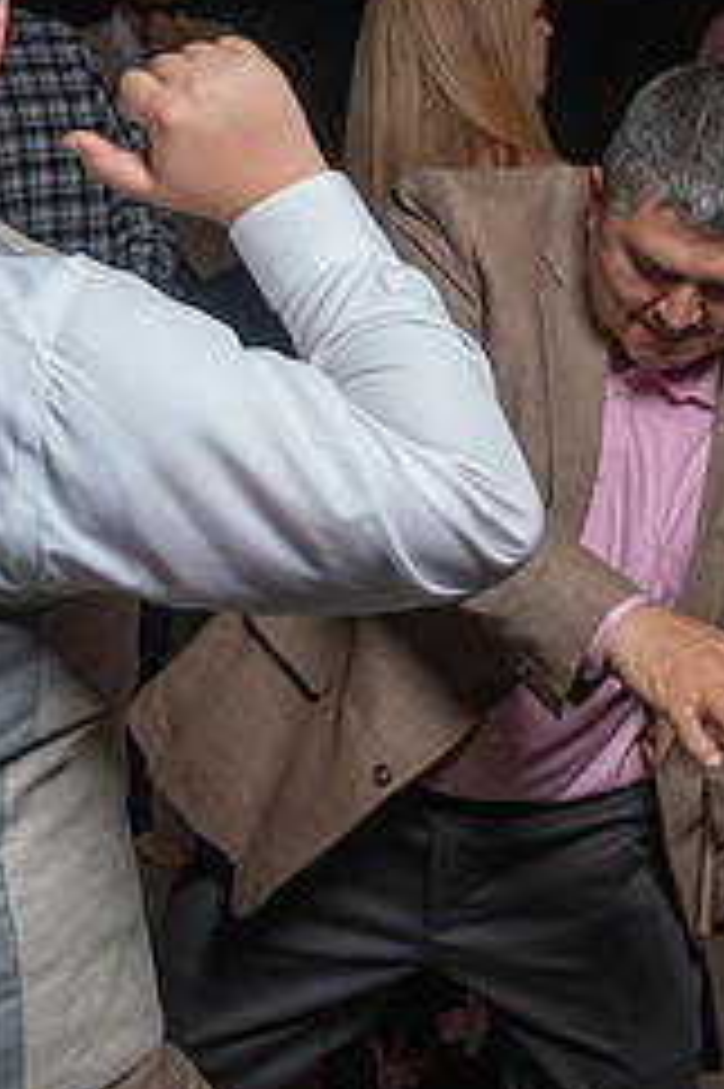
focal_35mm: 65
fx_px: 1963
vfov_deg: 30.6
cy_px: 303
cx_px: 468
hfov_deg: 20.8
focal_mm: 23
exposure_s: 1/250
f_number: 5.6
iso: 2000
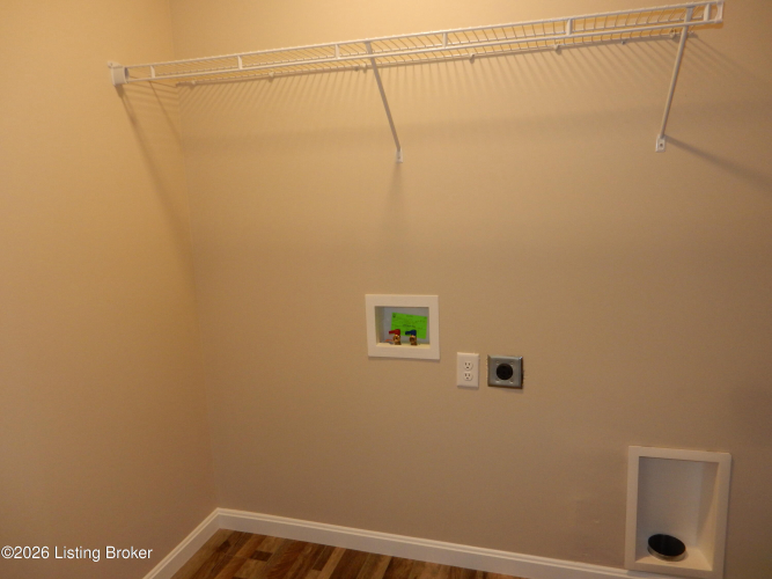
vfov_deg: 54.9
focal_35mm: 25
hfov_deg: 69.4
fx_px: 557
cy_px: 290
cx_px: 386
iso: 200
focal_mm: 4.5
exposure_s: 1/30
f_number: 3.7
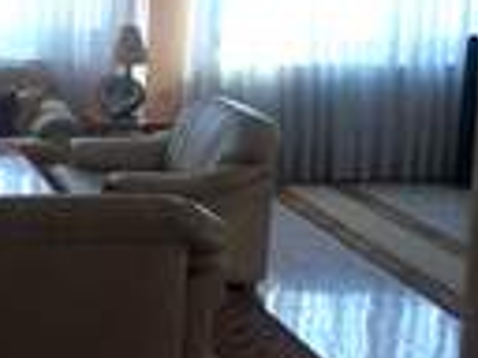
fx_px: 980
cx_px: 34
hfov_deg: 26.3
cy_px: 65
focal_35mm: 71
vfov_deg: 20.5
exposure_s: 1/110
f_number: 1.9
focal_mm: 3.94
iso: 160
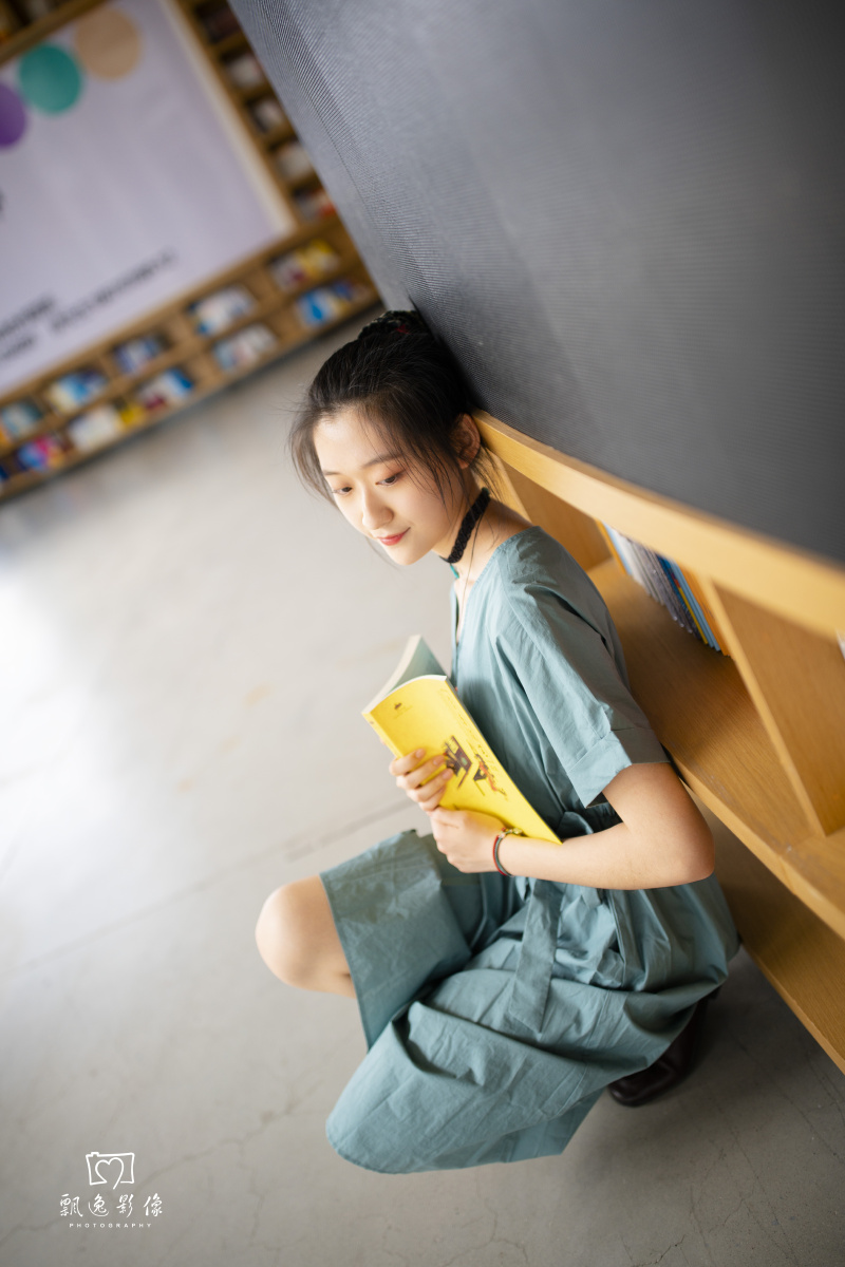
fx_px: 1232
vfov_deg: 54.4
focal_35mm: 35
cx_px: 422
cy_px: 634
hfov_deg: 37.9
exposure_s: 1/400
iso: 160
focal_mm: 35
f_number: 1.4
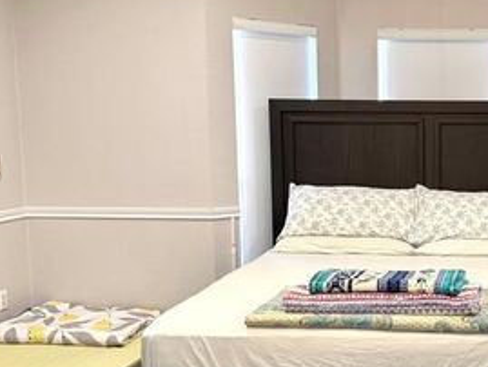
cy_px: 210
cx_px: 466
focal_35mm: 53
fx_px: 748
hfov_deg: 33.6
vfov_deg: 27.5
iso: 160
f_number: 1.78
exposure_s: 1/60
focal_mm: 6.76
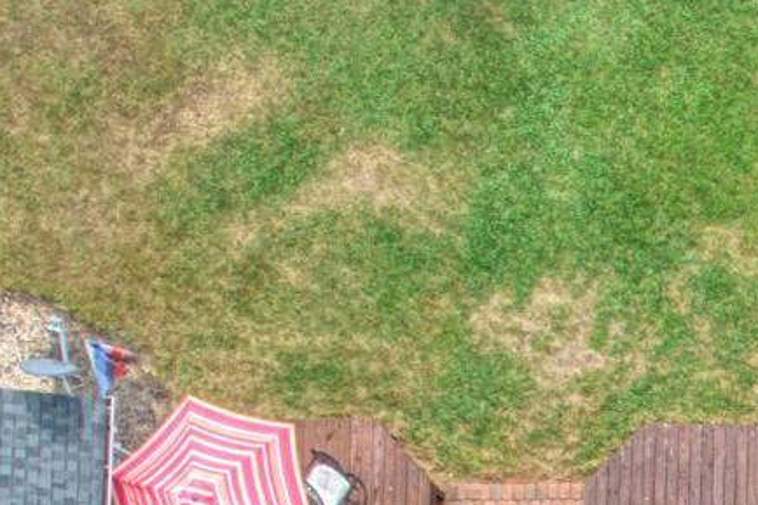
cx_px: 1584
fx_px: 3199
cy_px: 1155
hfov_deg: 11.9
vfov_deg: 8.4
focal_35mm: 152
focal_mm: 8.4
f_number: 2.8
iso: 140
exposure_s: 1/90
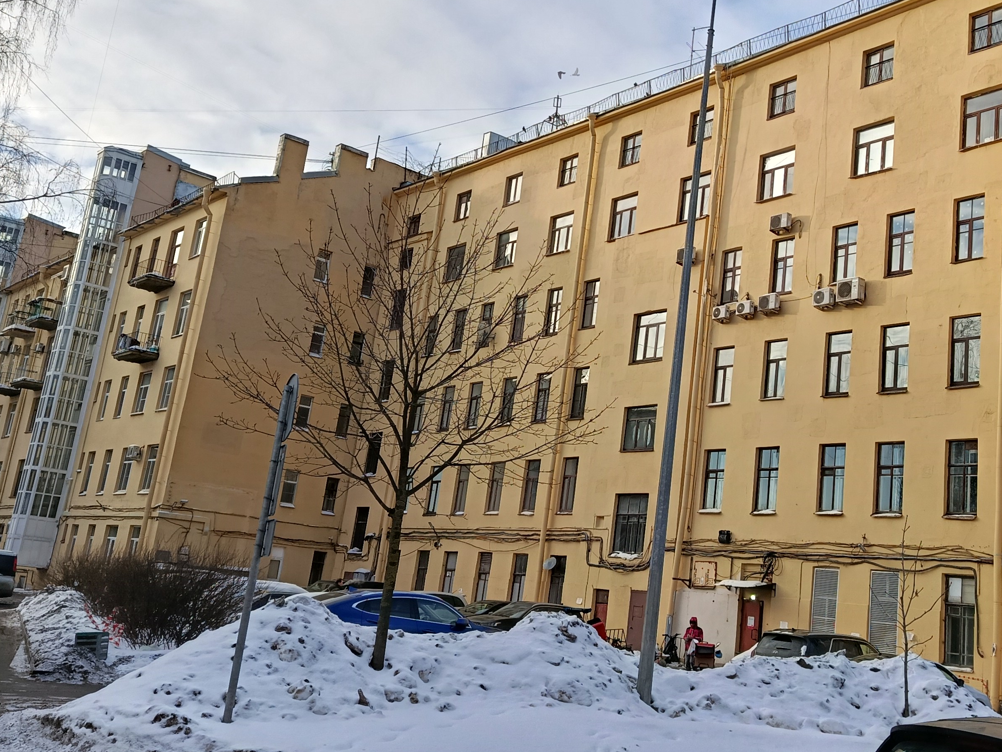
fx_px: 1158
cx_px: 676
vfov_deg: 35.9
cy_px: 320
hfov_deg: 46.0
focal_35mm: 40
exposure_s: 1/314
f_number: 1.7
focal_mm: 5.24
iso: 50
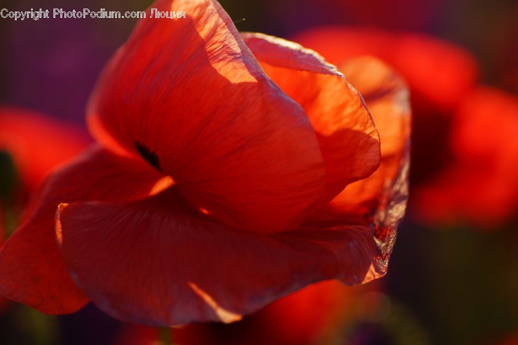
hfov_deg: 15.2
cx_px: 259
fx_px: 1941
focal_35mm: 135
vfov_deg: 10.1
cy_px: 172
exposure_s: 1/800
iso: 100
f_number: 2.8
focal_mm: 90
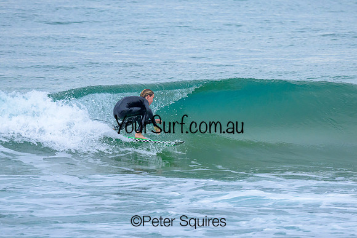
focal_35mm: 1097
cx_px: 194
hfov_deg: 1.9
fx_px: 10881
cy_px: 93
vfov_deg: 1.3
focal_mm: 800
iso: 2000
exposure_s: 1/1600
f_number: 6.3
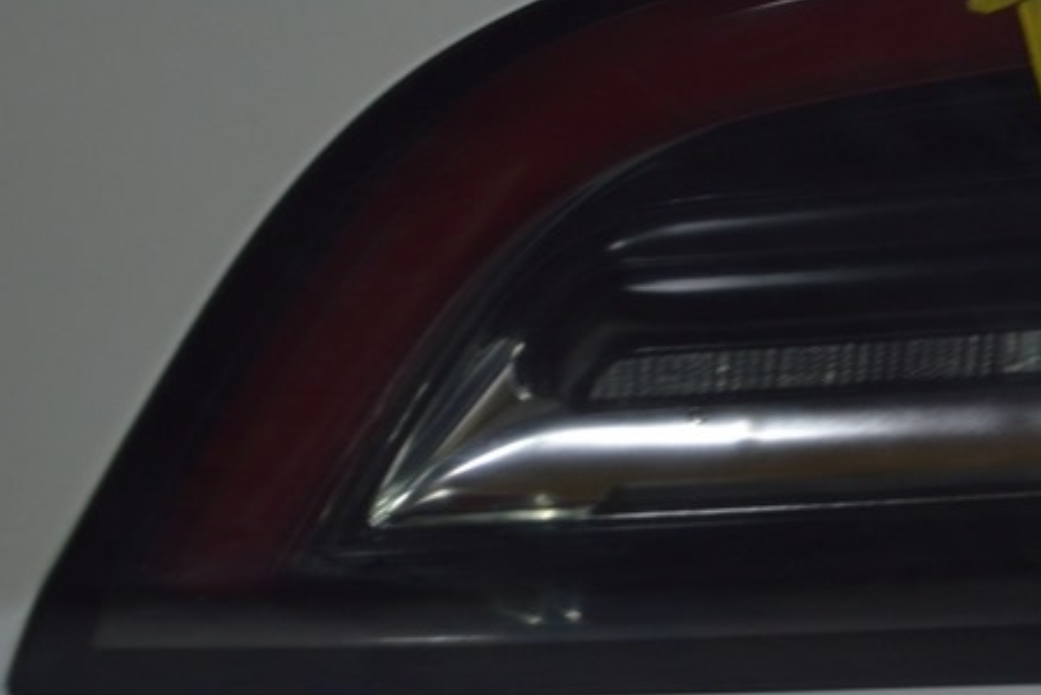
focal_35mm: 187
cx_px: 1080
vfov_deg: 7.3
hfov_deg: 10.9
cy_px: 283
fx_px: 5413
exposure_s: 1/20
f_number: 5.6
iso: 400
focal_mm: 55
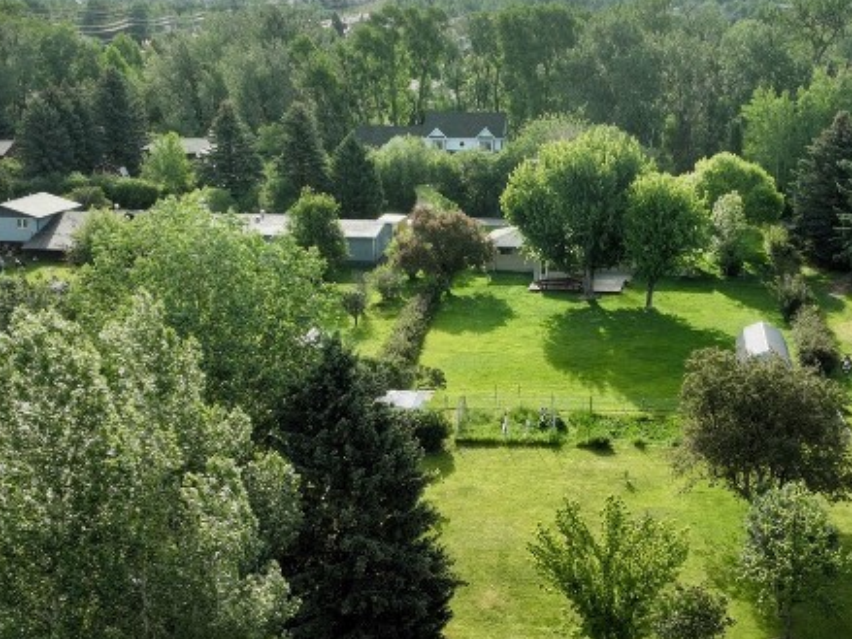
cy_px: 493
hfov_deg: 34.2
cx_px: 529
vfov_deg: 25.7
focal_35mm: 56
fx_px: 1378
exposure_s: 1/3200
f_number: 2.8
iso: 400
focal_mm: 12.29
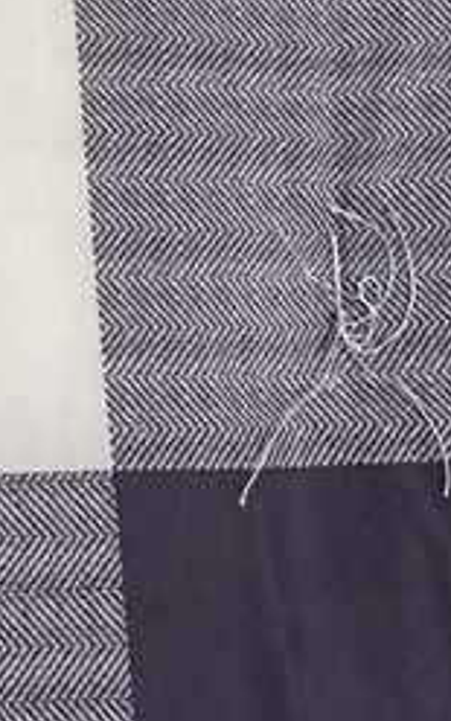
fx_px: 2242
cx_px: -250
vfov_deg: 15.2
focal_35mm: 114
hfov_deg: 11.0
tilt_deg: -69.3
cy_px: -674
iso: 500
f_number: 1.8
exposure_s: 1/25
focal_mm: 4.25
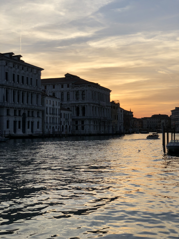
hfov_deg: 28.0
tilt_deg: +2.4
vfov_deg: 36.8
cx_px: 90
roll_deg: +0.5
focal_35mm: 52
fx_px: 359
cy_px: 120
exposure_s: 1/338
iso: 16
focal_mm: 6
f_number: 2.4
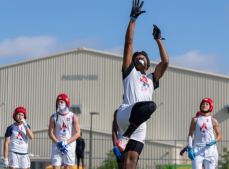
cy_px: 80
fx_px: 736
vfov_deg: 13.1
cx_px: 127
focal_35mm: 112
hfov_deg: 17.7
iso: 100
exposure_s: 1/3200
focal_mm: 70
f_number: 2.8
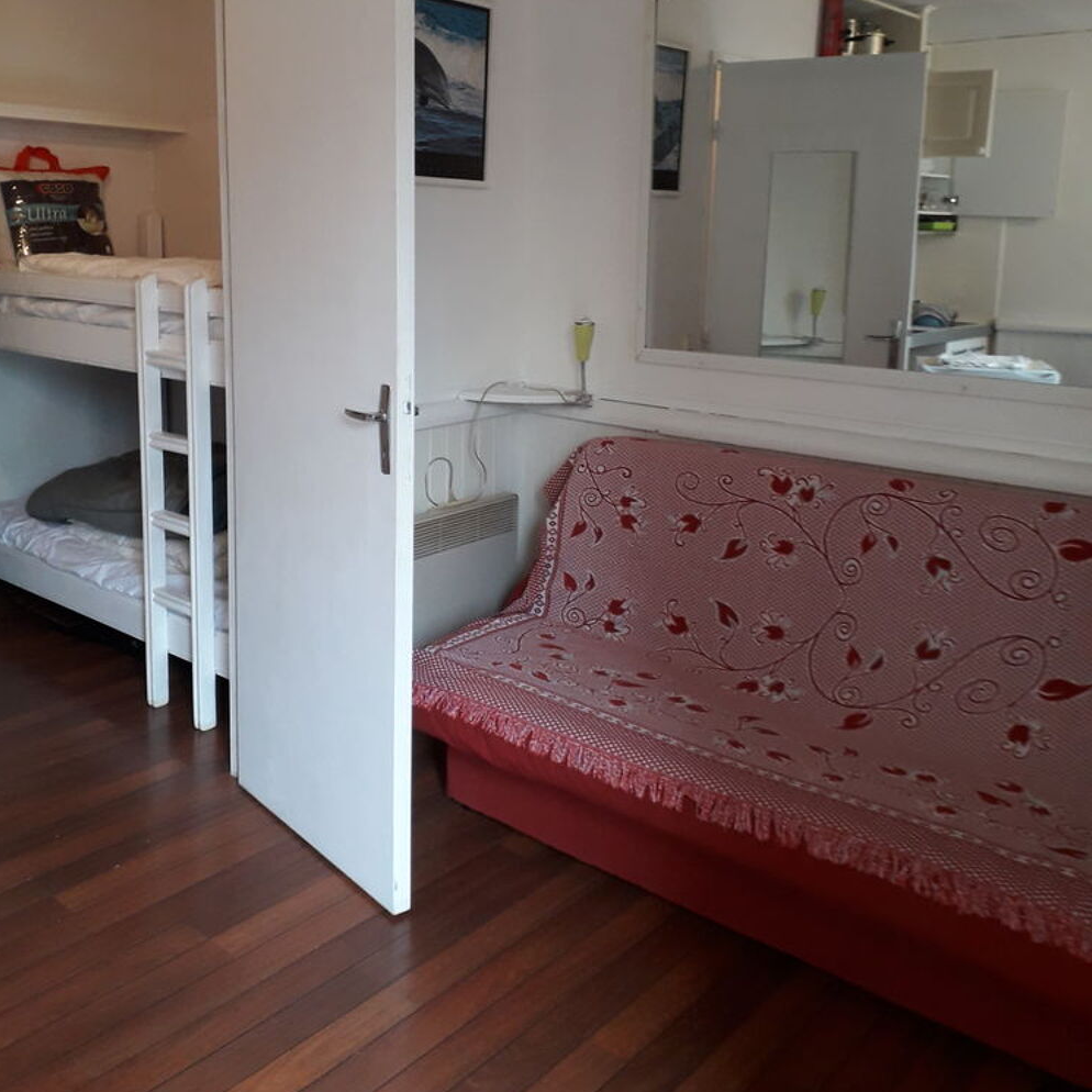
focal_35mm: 32
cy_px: 398
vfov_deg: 50.5
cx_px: 544
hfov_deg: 51.1
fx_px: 1142
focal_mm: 3.6
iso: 125
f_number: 1.9
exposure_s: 1/50
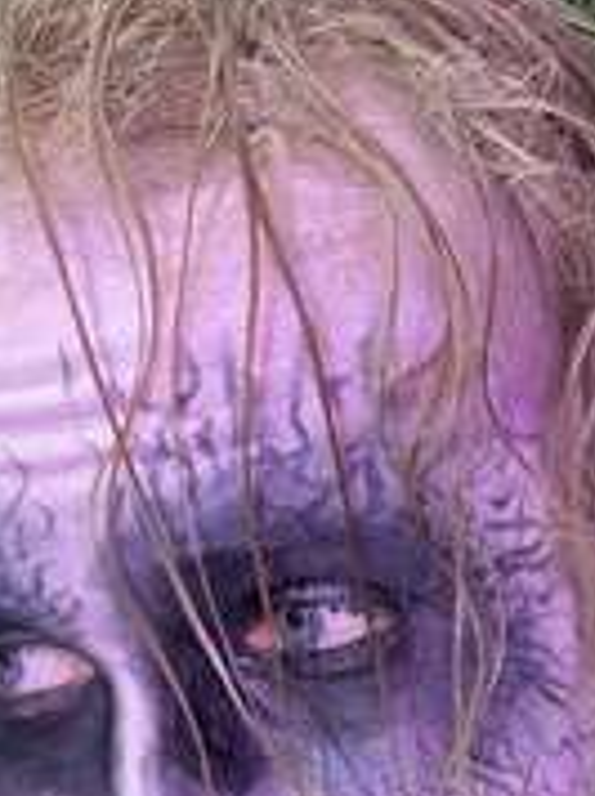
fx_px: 1861
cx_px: 577
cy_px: 613
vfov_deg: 23.9
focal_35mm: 81
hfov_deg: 17.8
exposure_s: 1/60
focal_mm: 2.69
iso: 160
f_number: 1.9
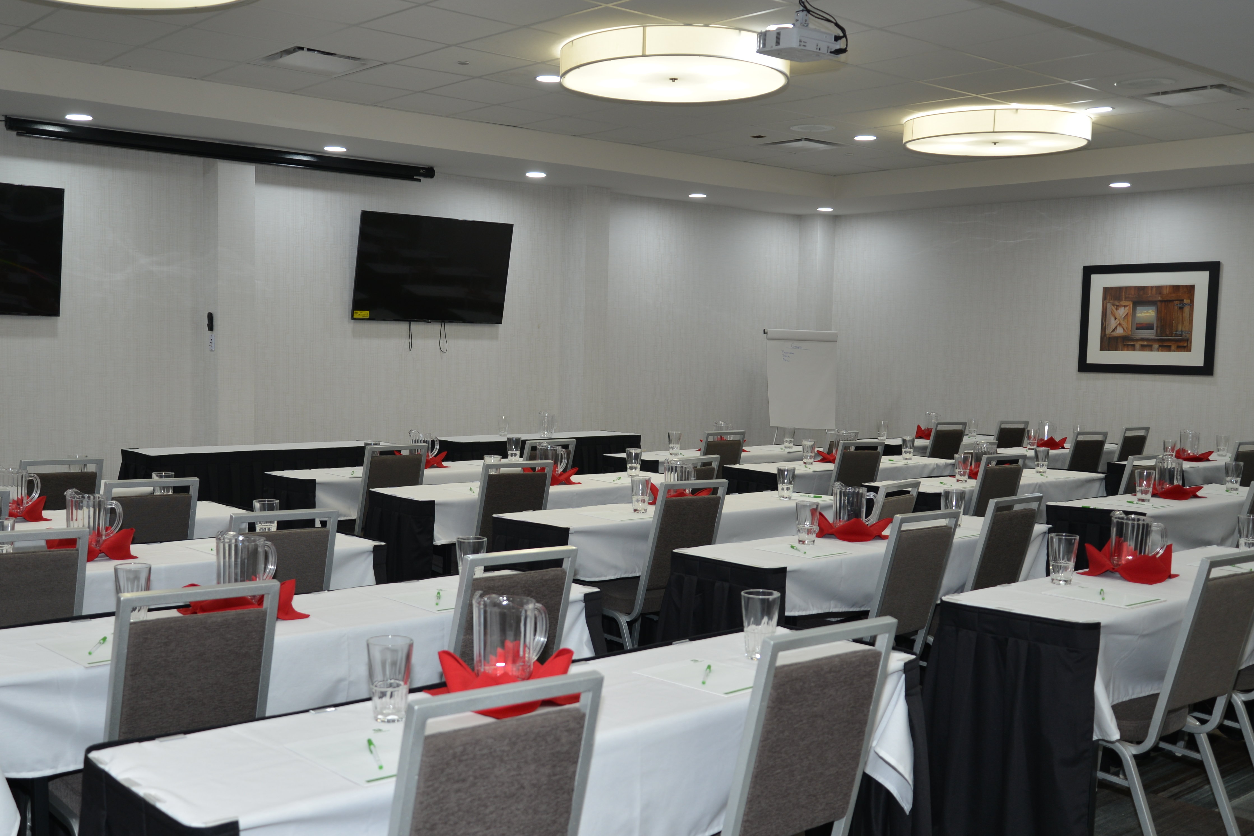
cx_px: 569
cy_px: 457
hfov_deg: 49.5
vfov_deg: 34.2
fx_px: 1358
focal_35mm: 39
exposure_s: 1/60
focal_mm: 29
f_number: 4
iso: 250
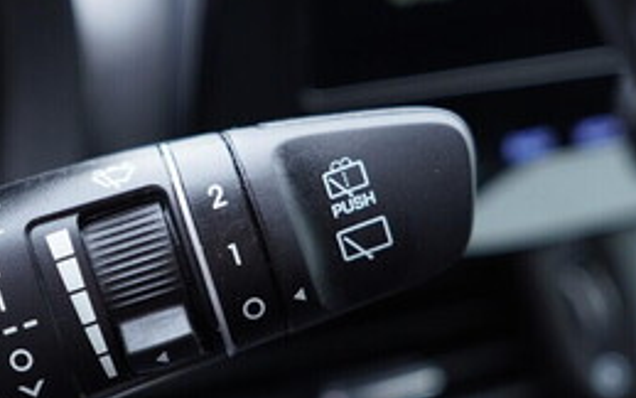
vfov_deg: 16.7
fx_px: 1352
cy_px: 210
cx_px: 120
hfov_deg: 26.0
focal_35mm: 78
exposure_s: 1/40
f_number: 2.8
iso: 400
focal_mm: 24
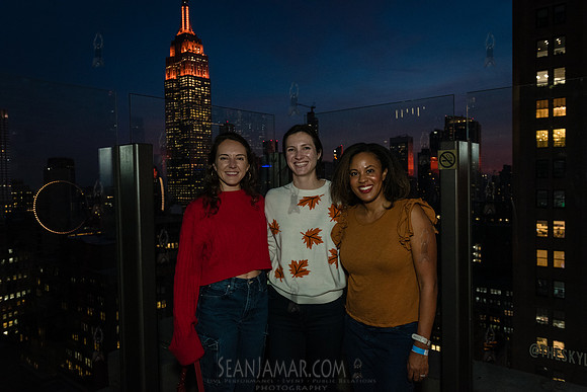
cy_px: 196
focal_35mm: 27
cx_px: 294
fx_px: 440
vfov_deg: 48.0
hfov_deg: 67.4
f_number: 4
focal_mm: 27
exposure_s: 1/250
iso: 4000
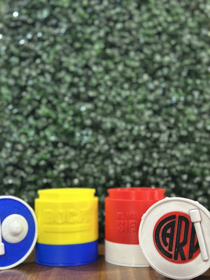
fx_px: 388
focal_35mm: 48
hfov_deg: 30.3
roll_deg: -0.2
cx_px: 105
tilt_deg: +5.1
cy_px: 140
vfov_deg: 39.7
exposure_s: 1/33
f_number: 1.78
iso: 320
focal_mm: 6.86
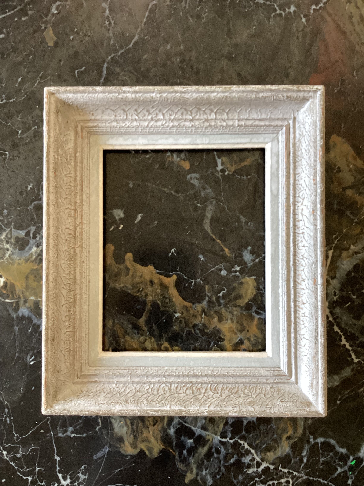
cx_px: 182
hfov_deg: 45.4
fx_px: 435
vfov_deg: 58.4
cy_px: 243
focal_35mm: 31
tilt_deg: -88.0
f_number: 2.4
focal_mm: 3.3
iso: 160
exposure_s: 1/60
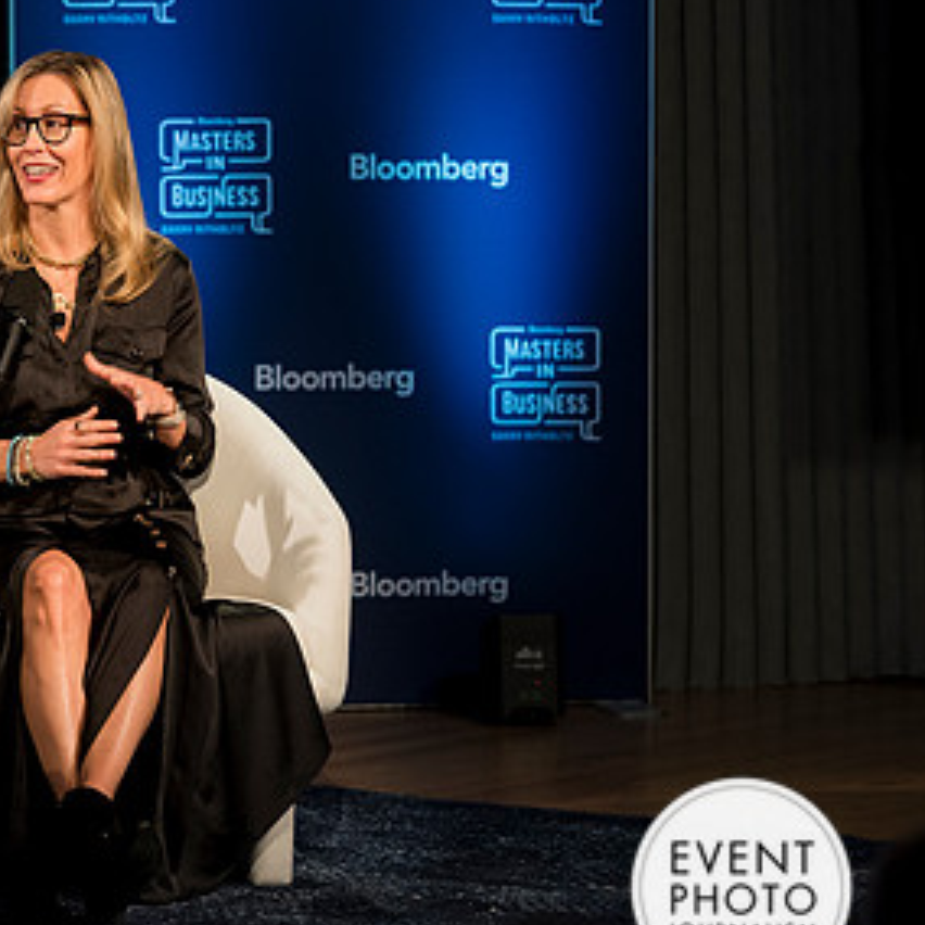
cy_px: 441
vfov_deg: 9.3
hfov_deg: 9.2
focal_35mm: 189
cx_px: 66
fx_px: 5714
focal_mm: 102
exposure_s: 1/125
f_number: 2.8
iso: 1250
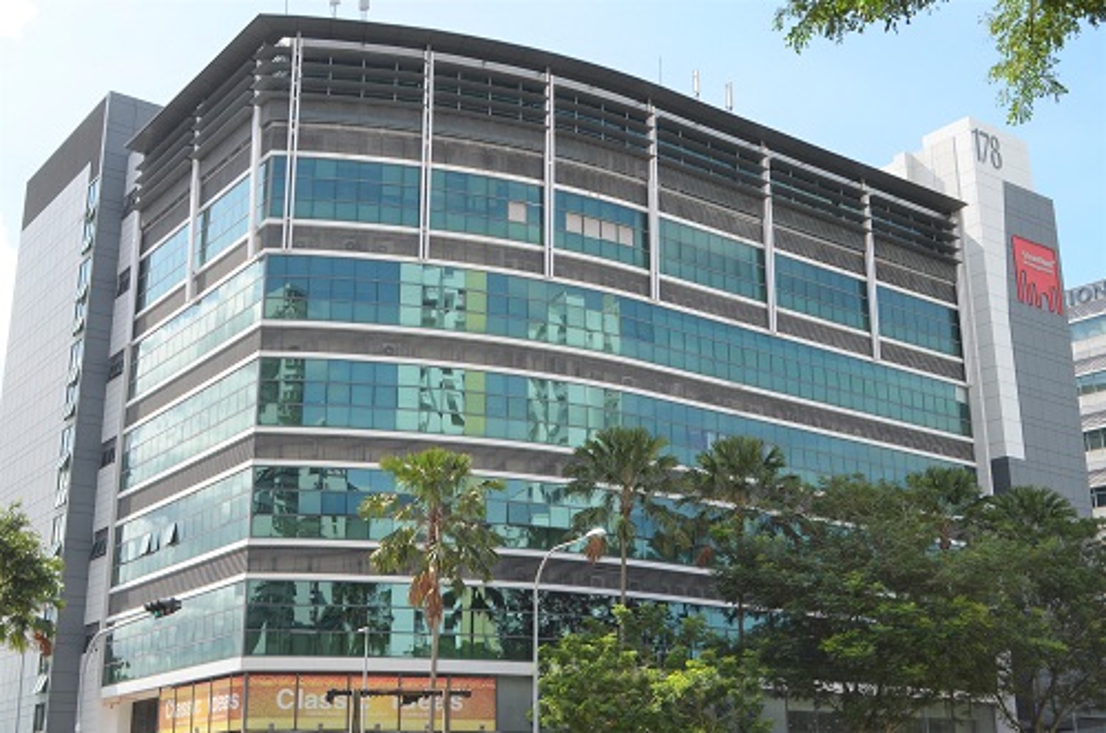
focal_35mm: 39
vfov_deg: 34.1
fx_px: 1195
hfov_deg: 49.6
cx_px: 553
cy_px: 366
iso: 400
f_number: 9.5
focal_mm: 26
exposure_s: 1/350
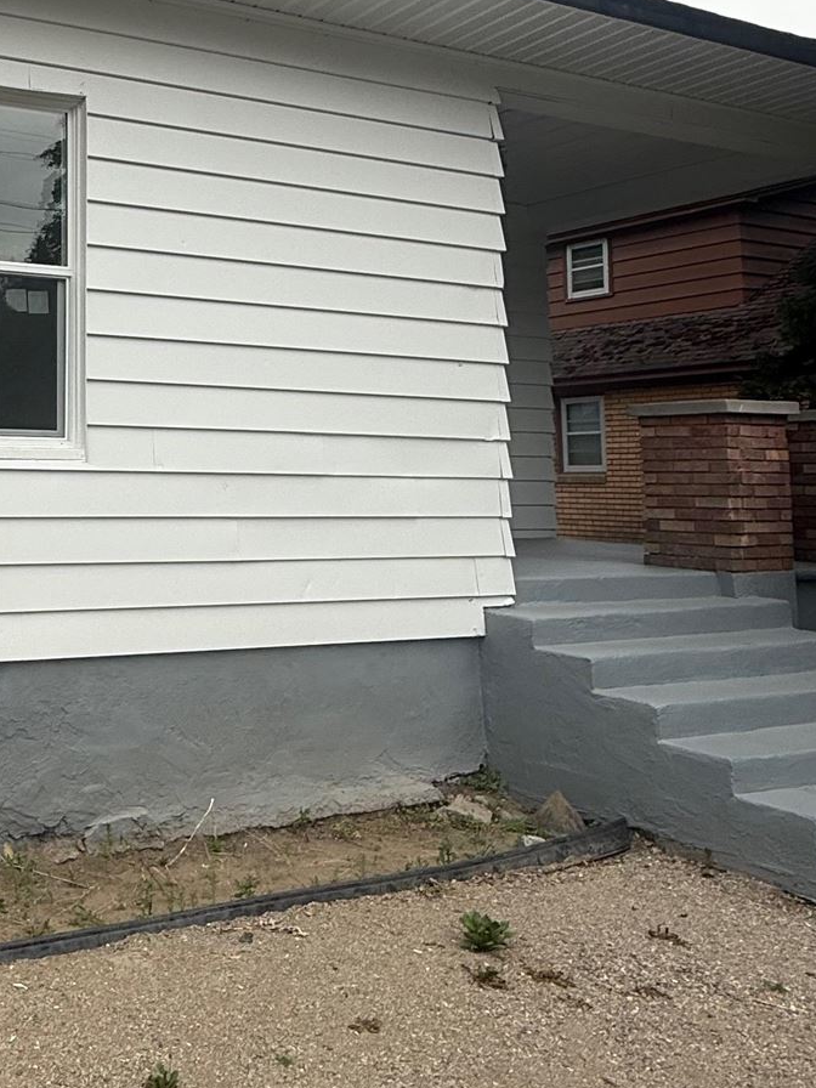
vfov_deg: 50.7
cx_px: -66
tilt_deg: +4.8
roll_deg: -1.3
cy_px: 395
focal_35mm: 36
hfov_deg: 34.6
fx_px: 1131
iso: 50
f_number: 2.2
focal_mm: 2.22
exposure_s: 1/506
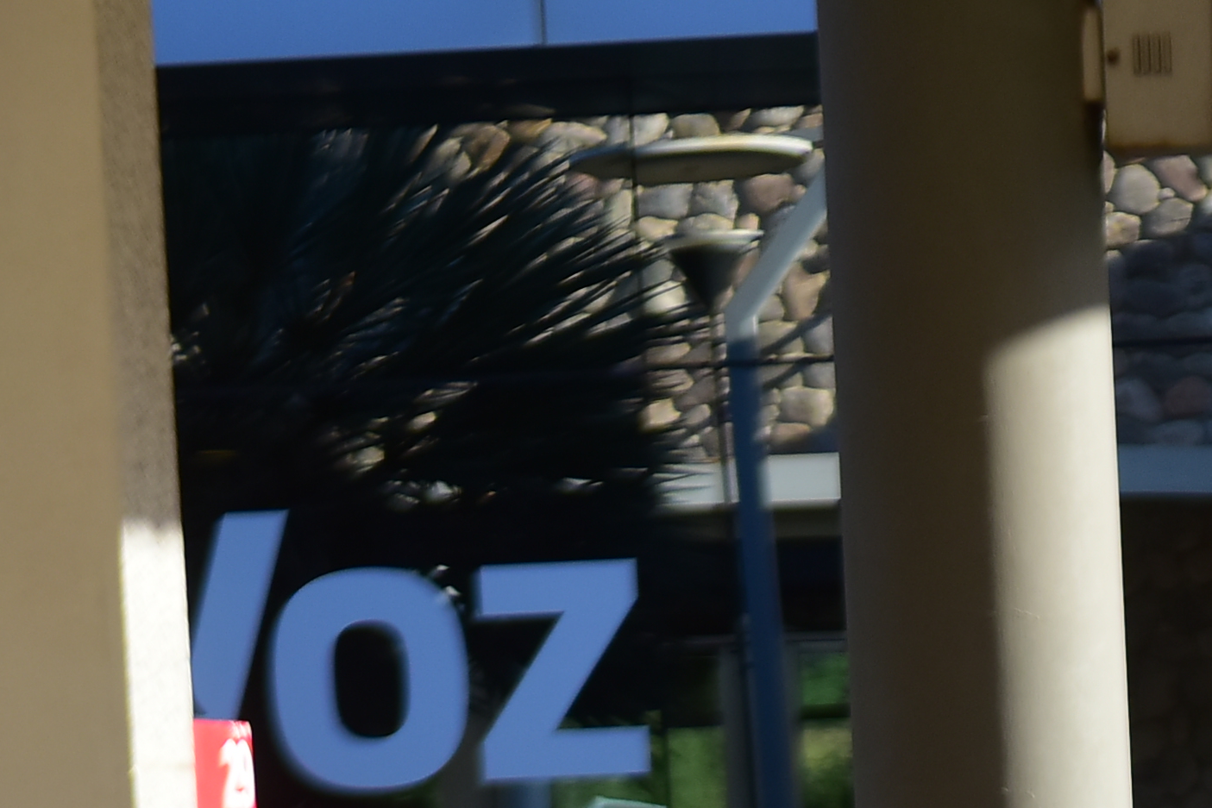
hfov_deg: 7.3
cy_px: 1228
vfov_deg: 5.0
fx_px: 9259
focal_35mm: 275
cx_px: 1956
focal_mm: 70
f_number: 2.8
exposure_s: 1/2500
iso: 500
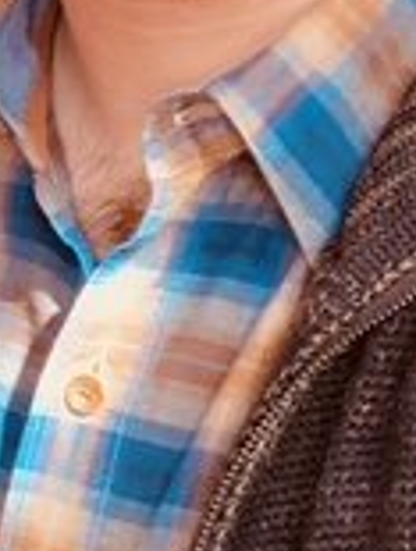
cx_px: -110
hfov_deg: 11.0
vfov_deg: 14.5
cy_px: -82
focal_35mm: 132
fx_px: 2106
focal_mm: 2.87
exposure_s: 1/120
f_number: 2.2
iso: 64
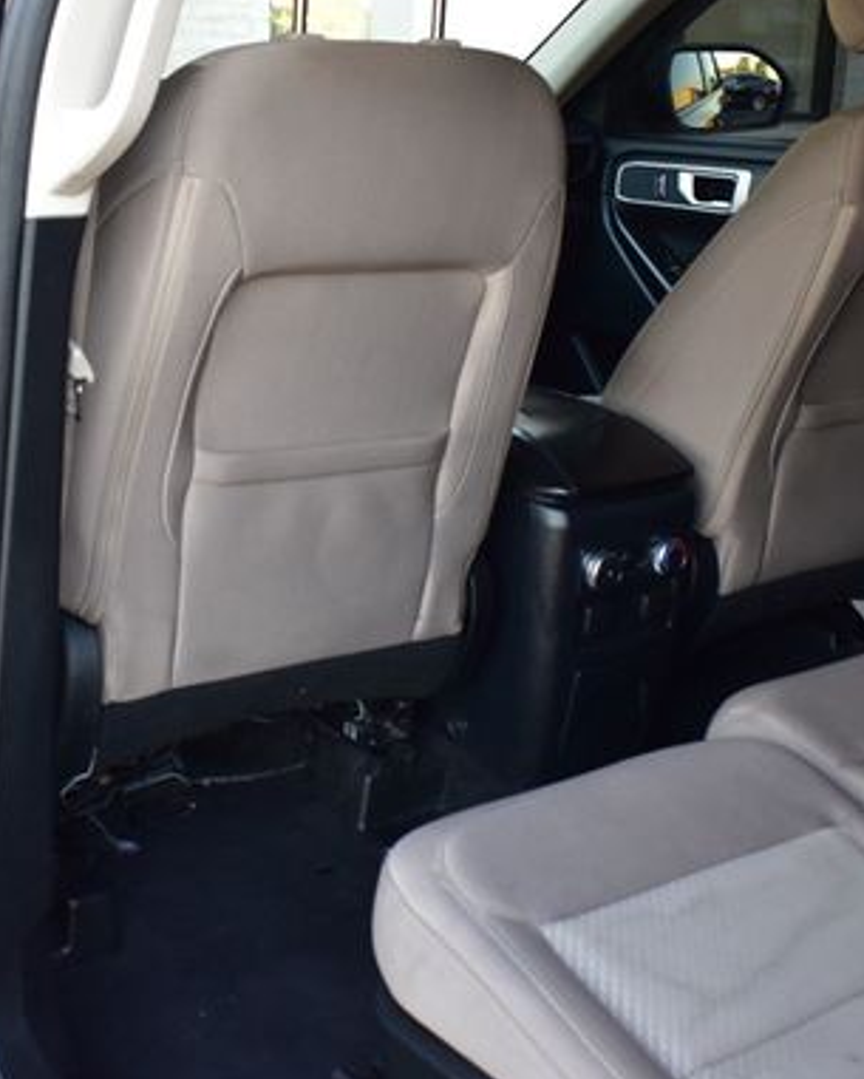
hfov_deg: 29.1
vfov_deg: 36.0
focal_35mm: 52
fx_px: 1661
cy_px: 487
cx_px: 331
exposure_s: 1/20
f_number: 6.3
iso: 400
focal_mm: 22
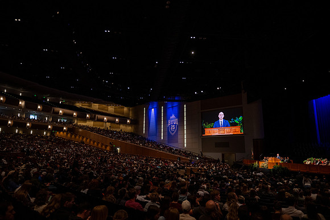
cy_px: 110
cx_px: 165
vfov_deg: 53.2
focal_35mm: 24
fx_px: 220
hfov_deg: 73.7
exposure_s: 1/200
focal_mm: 24
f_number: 2.8
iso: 1250
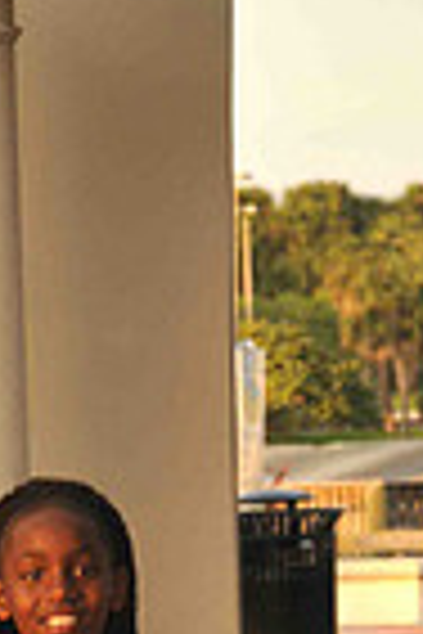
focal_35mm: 382
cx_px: 7
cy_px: 940
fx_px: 6732
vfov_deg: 5.4
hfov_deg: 3.6
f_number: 5.6
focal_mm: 80
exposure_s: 1/125
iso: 200
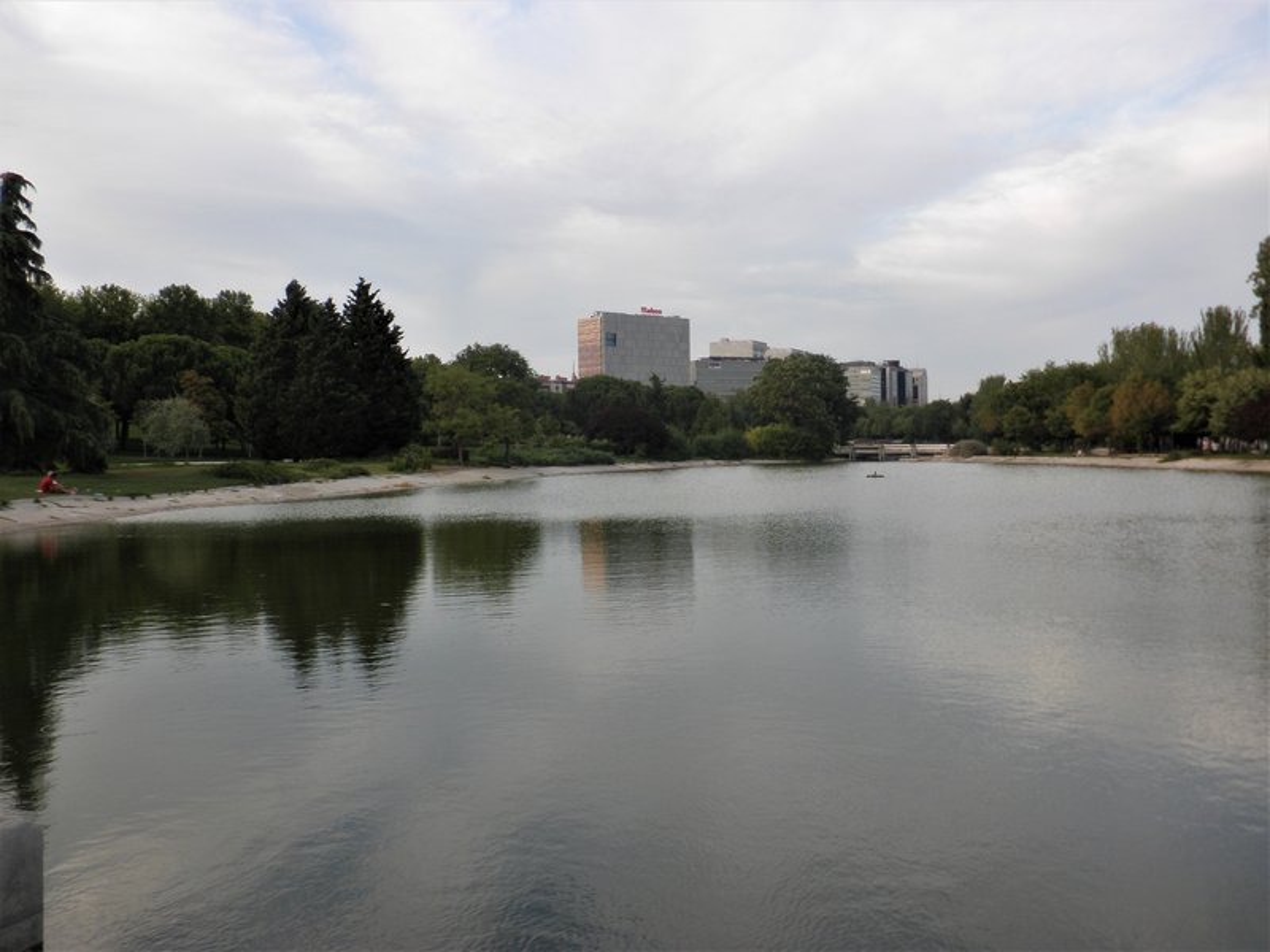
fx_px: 1321
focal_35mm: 36
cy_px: 476
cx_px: 635
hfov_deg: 51.4
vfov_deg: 39.7
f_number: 3.5
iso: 64
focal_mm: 6.3
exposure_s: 1/100
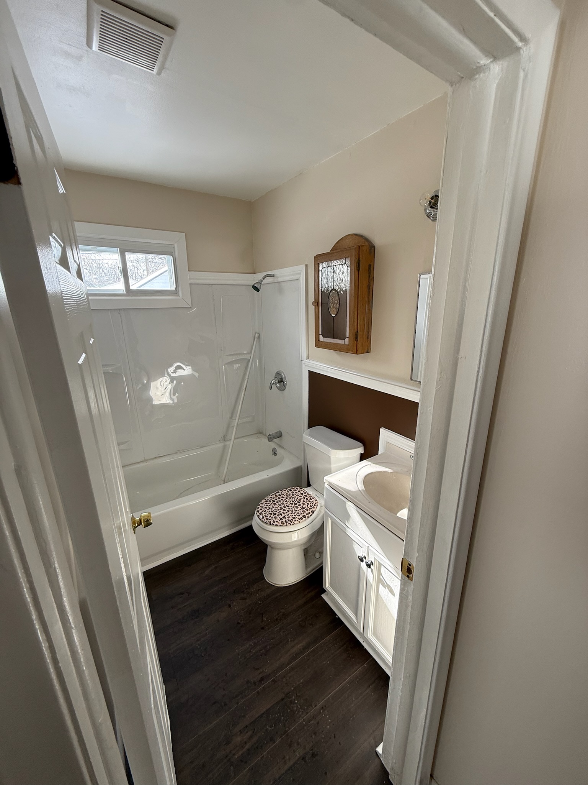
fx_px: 317
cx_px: 294
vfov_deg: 102.1
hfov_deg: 85.7
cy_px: 392
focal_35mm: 14
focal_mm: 2.22
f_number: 2.2
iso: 80
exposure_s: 1/102
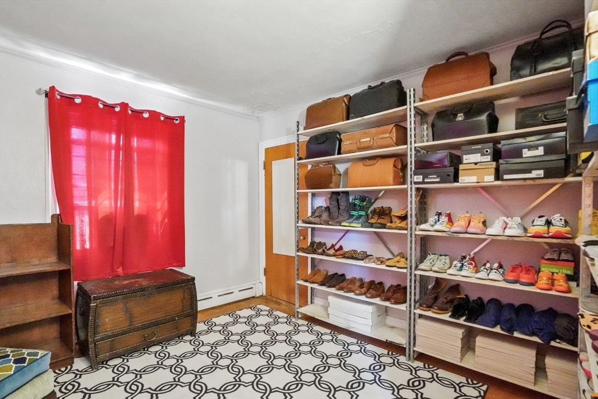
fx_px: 266
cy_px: 200
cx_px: 299
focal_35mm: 16
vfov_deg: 73.8
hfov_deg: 96.7
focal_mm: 16
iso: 20000
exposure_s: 1/30
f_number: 8
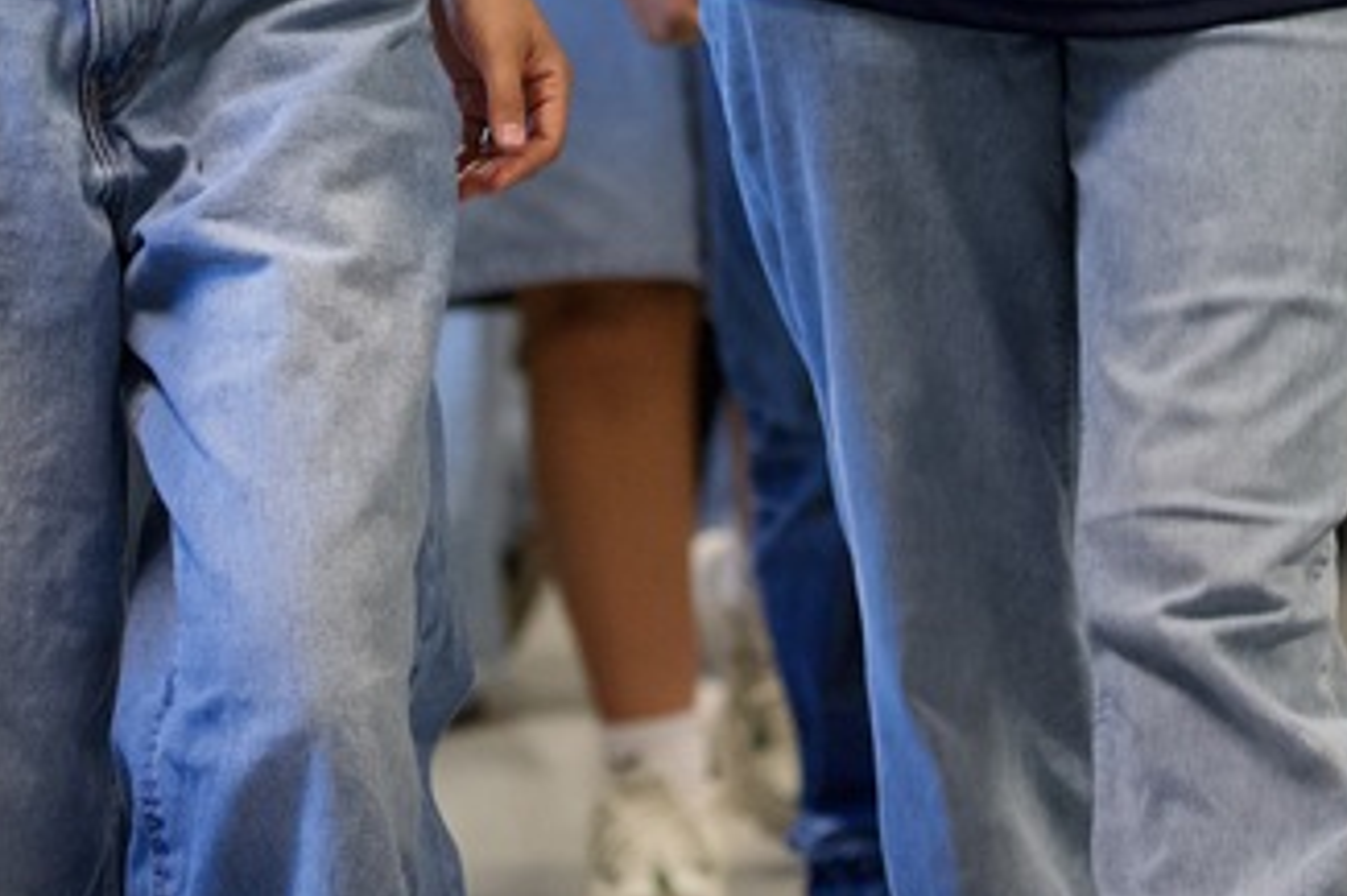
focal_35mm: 220
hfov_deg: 9.4
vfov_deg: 6.2
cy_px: -485
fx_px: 8227
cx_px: 649
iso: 2500
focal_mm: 70
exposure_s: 1/320
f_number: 2.8
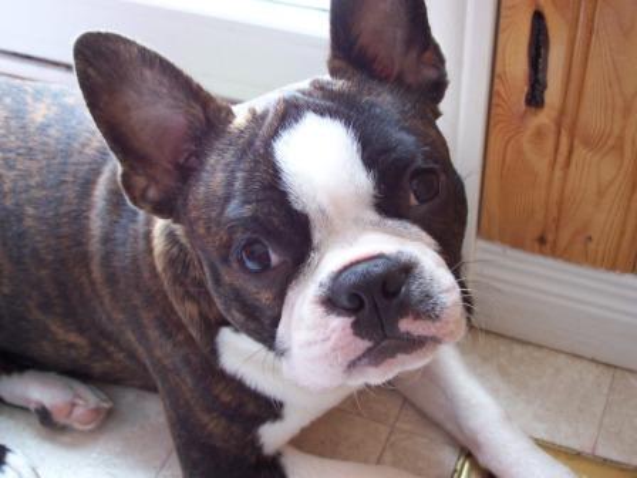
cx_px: 318
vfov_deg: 27.5
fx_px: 975
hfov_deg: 36.2
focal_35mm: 53
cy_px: 239
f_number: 3.4
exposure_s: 1/20
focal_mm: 8.6
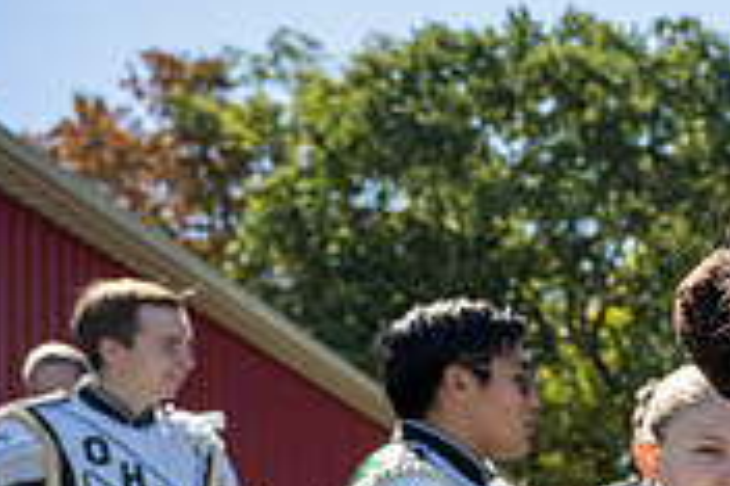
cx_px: 1145
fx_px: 1600
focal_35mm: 79
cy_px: 617
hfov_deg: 21.0
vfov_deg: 16.4
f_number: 4.5
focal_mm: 24
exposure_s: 1/250
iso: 64
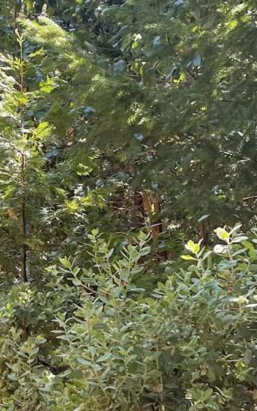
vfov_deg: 19.5
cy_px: 214
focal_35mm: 107
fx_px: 1199
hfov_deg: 12.0
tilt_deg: -3.8
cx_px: -36
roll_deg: +0.1
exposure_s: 1/355
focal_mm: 5.1
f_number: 1.6
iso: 32
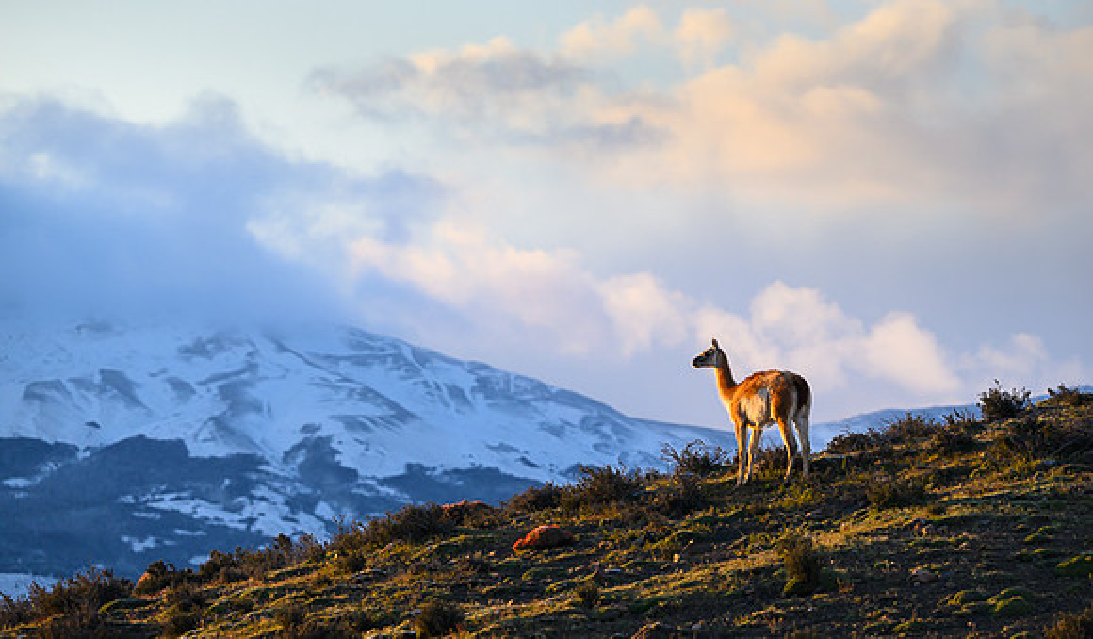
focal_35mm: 273
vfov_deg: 4.6
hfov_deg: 7.8
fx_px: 7980
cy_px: 268
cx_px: 598
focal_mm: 240
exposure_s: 1/800
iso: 800
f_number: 5.6
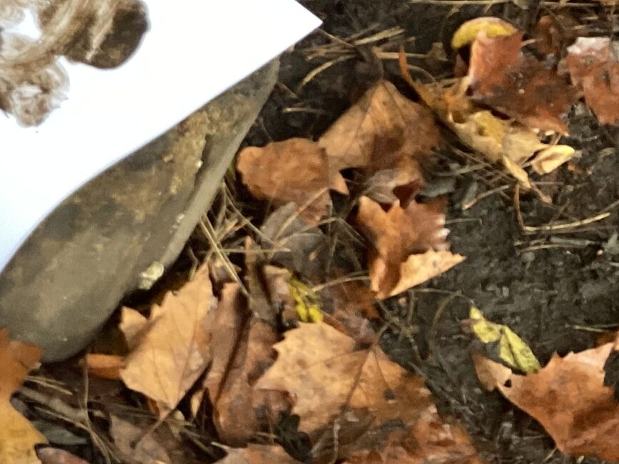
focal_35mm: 92
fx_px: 1645
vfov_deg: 15.9
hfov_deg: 19.4
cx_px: -219
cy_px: 48
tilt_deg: -54.2
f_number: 2.4
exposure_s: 1/50
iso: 100
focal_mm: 3.3
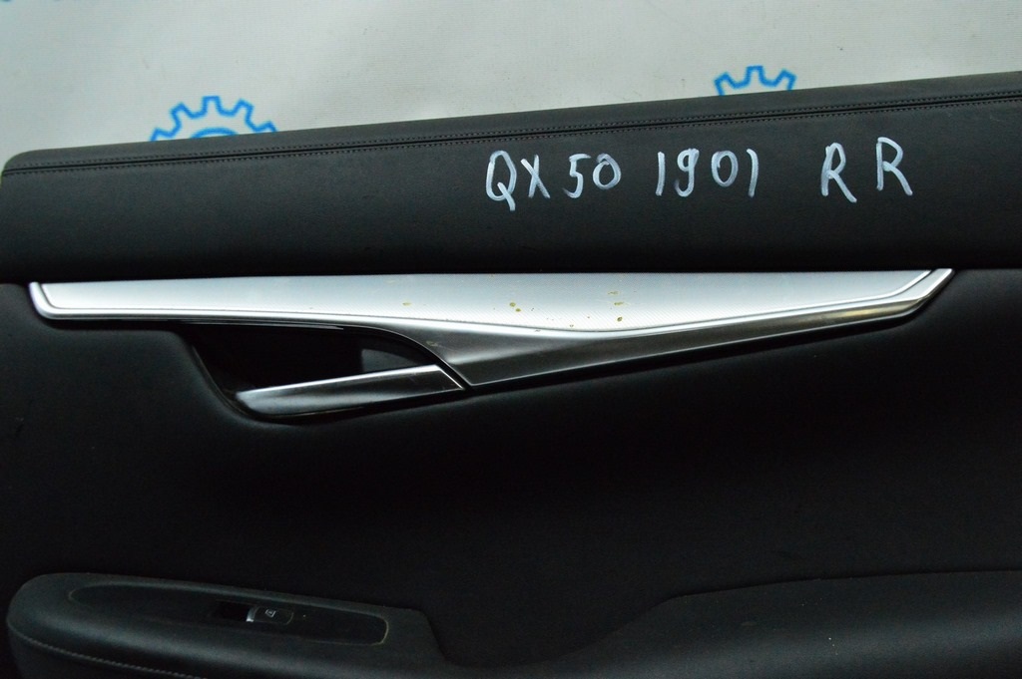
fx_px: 1021
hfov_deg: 53.2
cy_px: 340
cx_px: 511
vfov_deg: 36.8
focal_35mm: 36
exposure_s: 1/640
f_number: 6.3
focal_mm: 24
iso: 6400
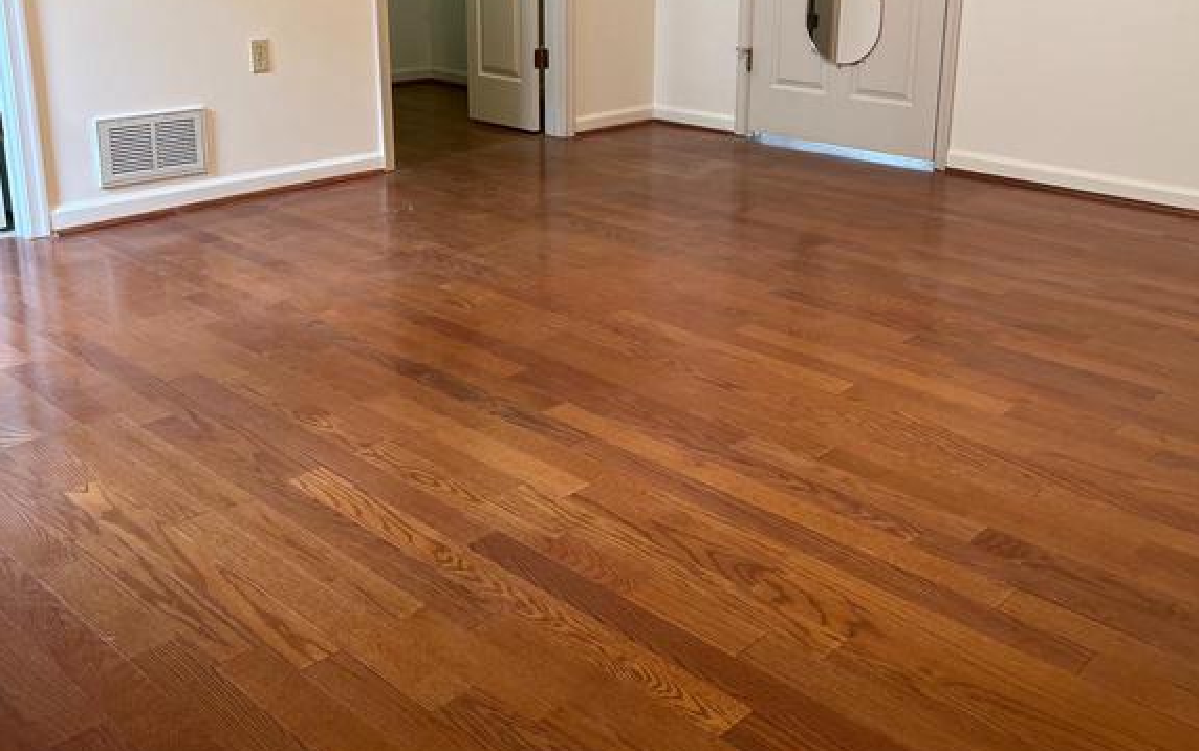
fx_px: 1210
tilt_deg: -14.5
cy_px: 210
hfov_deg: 52.7
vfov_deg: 33.9
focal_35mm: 37
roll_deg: -0.5
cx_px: 602
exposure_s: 1/60
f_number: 1.5
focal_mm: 5.7
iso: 100
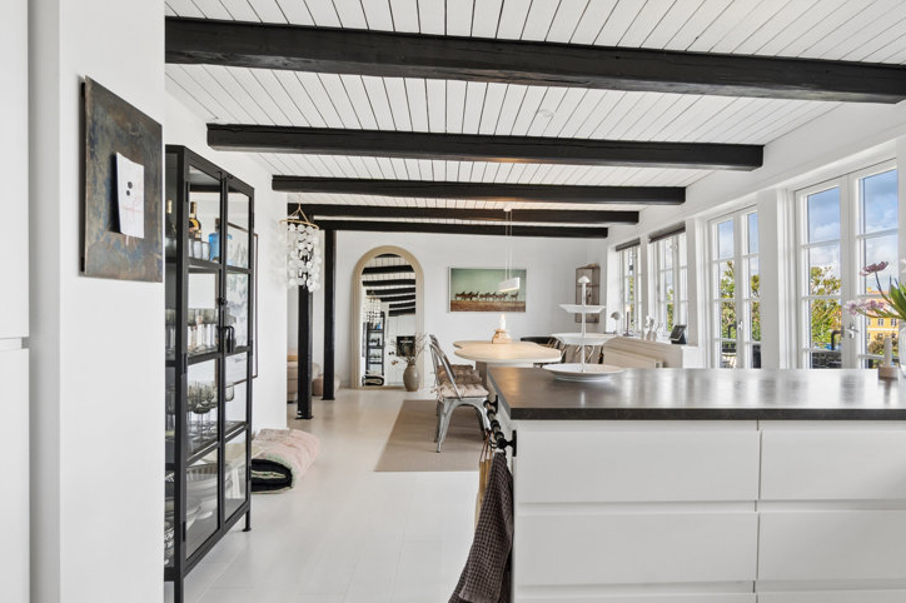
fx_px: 542
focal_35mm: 22
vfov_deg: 58.1
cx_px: 496
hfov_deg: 79.6
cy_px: 325
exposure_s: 1/60
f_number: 8
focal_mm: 13
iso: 200
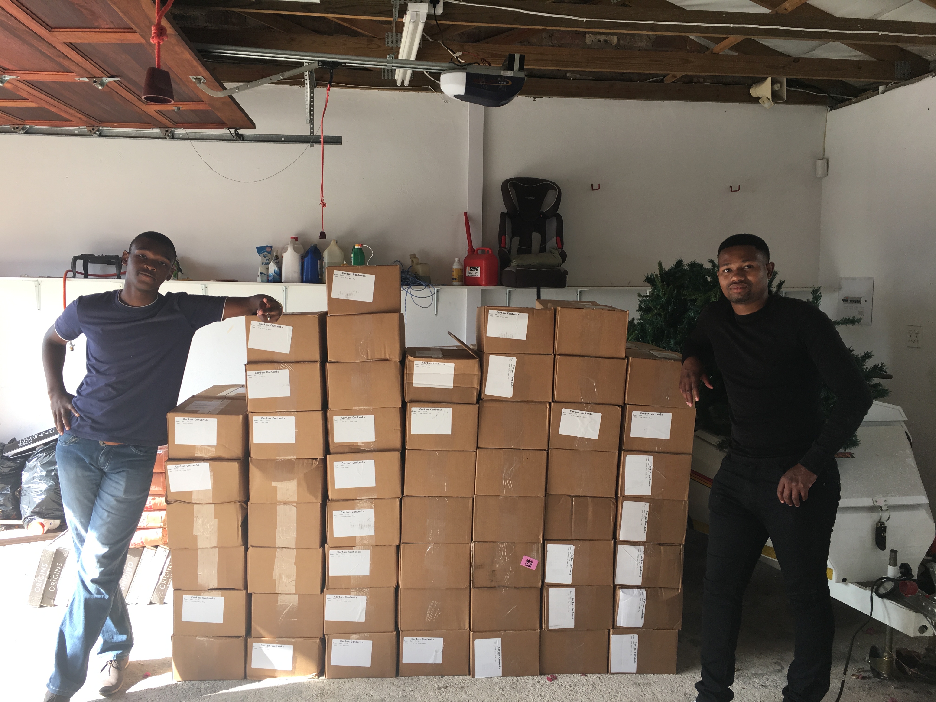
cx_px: 468
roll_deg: -1.2
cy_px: 351
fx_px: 784
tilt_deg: -4.9
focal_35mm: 29
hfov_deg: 61.7
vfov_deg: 48.2
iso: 25
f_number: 2.2
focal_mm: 4.15
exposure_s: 1/125
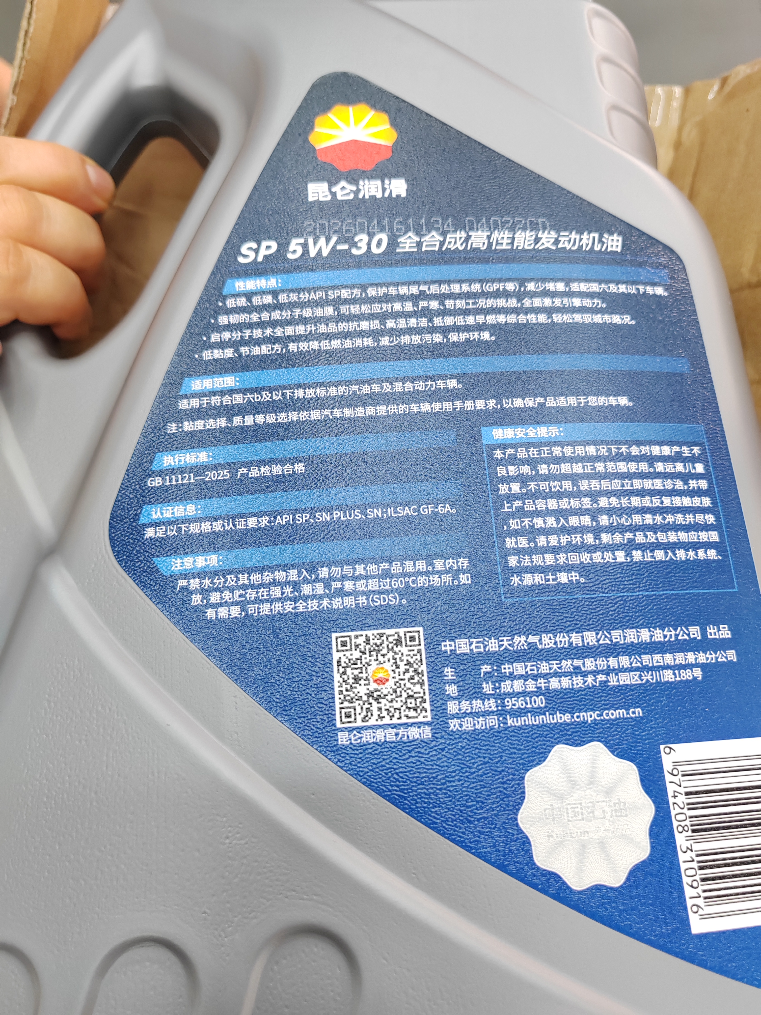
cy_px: 508
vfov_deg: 65.3
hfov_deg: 51.4
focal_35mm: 27
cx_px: 380
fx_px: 791
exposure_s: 1/100
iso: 640
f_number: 1.9
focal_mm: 5.52
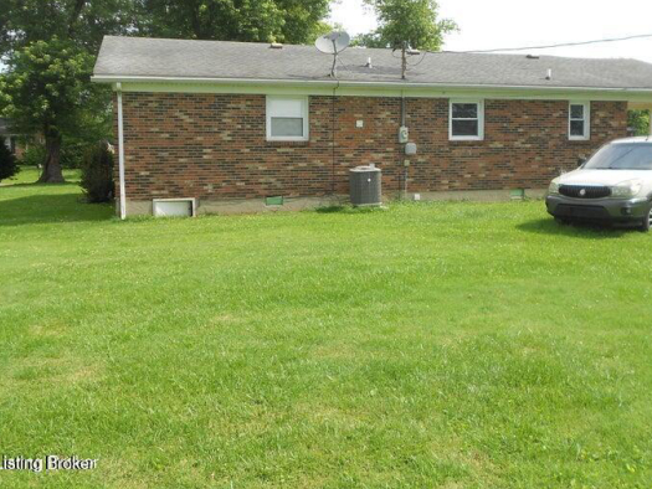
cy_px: 180
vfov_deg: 42.6
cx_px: 349
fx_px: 622
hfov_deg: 55.3
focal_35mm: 33
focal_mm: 4.6
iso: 80
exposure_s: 1/640
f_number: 3.2
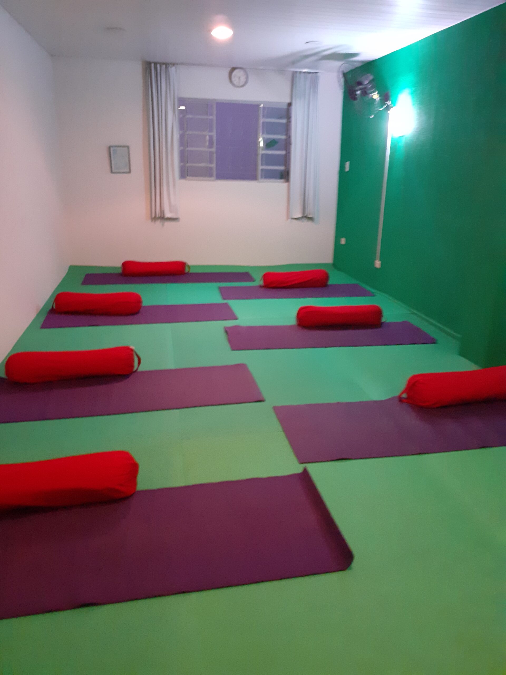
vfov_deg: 65.3
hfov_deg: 51.4
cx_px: 253
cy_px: 338
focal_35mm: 27
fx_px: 526
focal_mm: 3.6
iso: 500
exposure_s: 1/20
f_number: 1.9
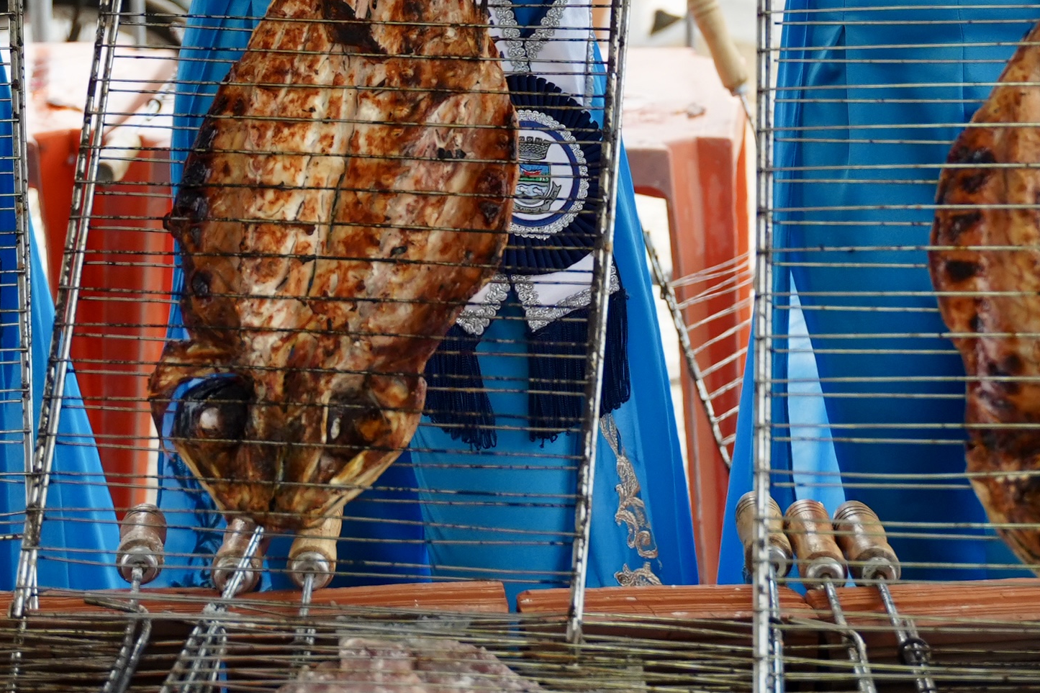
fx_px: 3408
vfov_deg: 11.5
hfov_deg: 17.3
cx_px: 435
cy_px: -37
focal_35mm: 118
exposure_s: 1/100
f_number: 2.8
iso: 500
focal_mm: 37
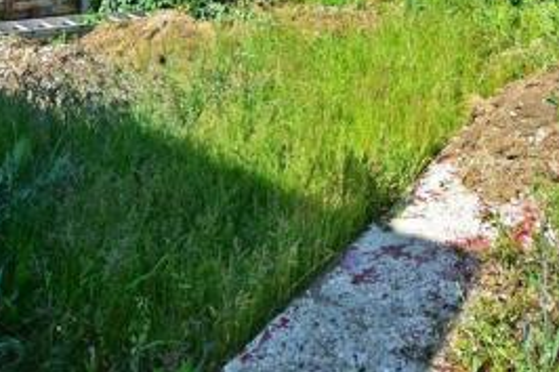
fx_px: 574
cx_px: 305
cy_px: -75
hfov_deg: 51.8
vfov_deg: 30.5
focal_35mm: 37
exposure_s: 1/500
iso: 400
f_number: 11
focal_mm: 10
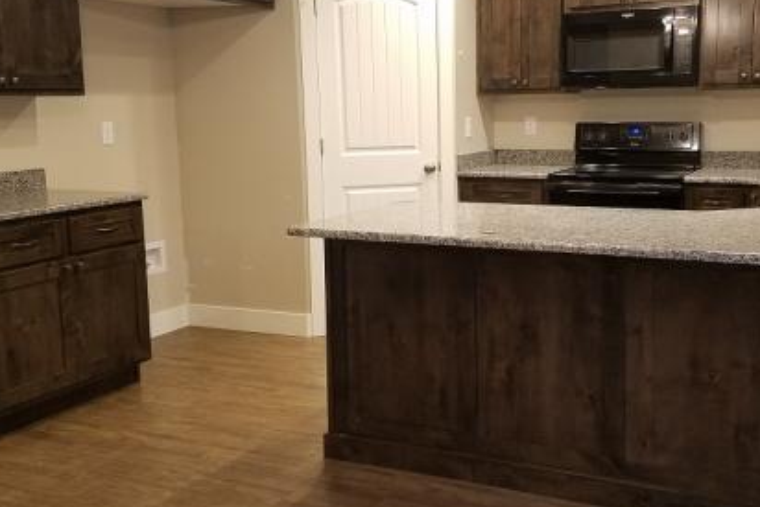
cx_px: 472
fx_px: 887
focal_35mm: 42
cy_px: 210
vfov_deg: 31.9
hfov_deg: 46.0
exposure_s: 1/60
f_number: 1.7
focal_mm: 4.2
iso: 200
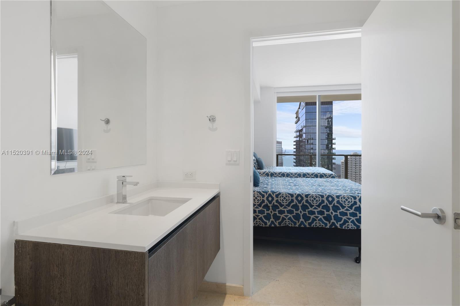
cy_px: 153
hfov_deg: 93.3
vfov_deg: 70.3
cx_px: 230
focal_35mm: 17
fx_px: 217
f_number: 7.1
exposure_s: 1/2
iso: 100
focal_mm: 17
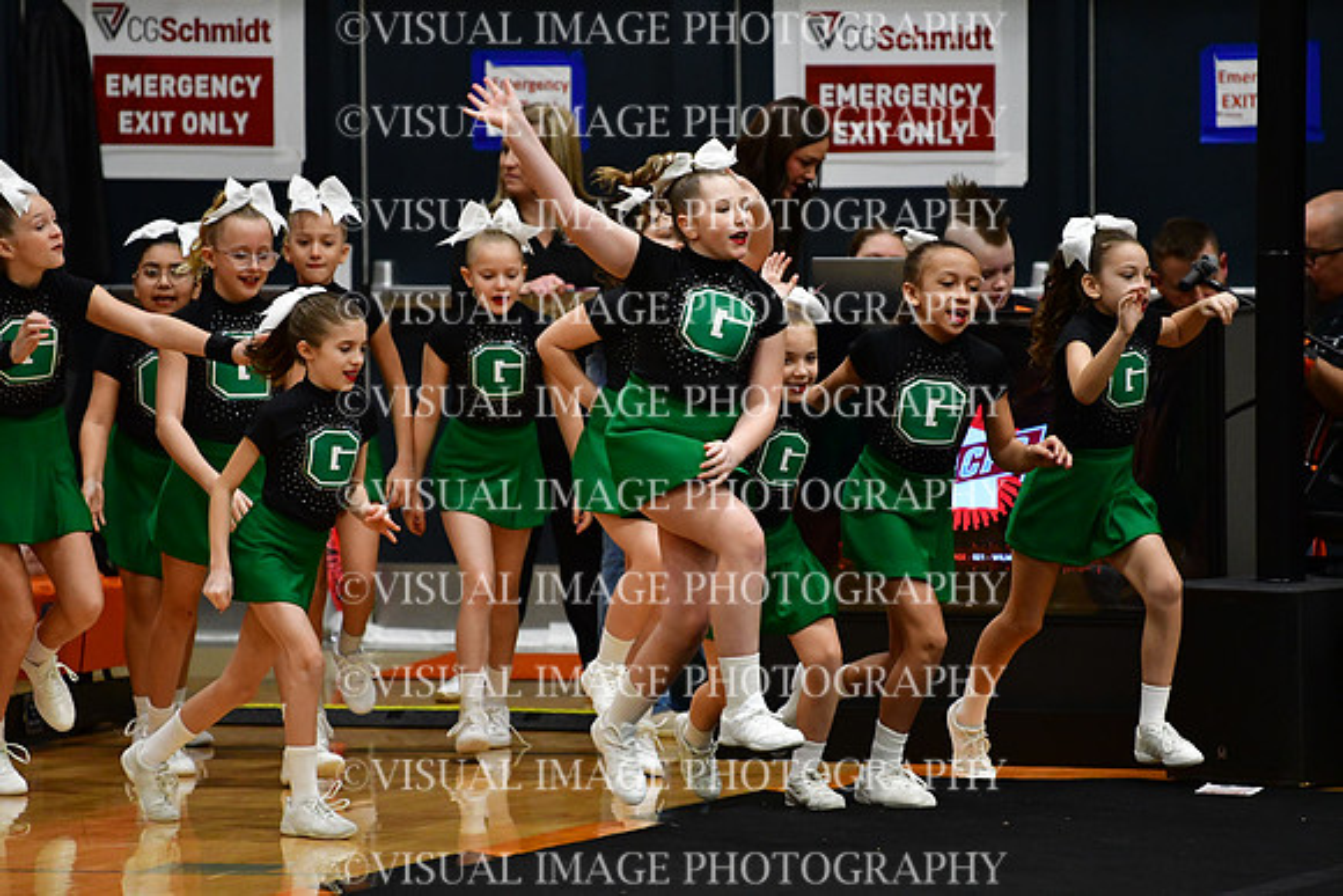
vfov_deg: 4.6
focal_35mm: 300
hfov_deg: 6.9
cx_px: 672
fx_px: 11194
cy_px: 448
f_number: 2.8
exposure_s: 1/800
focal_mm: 200
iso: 4000
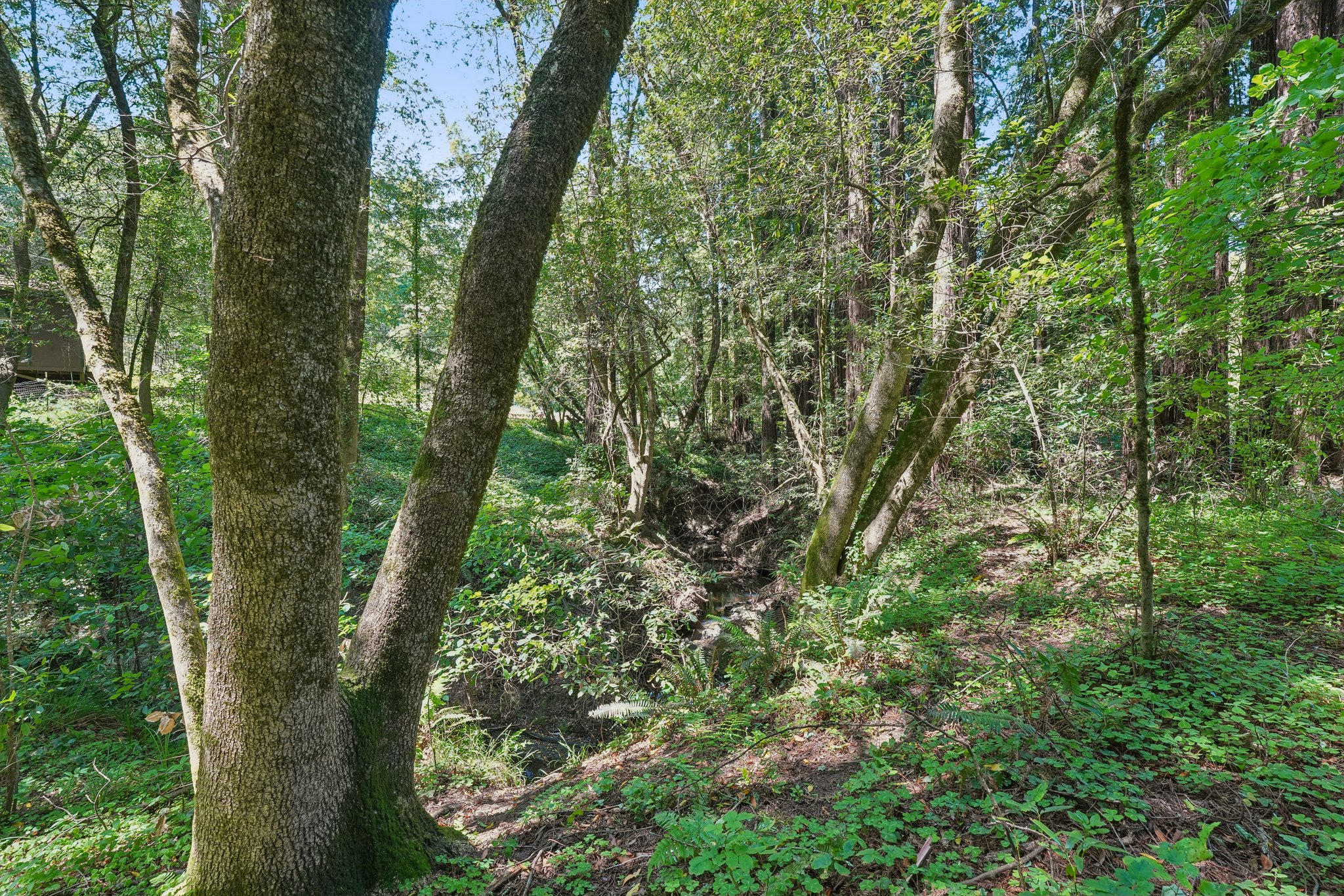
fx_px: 523
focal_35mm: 14
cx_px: 672
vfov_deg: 81.2
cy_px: 448
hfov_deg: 104.3
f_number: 8
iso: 640
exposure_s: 1/25
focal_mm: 14
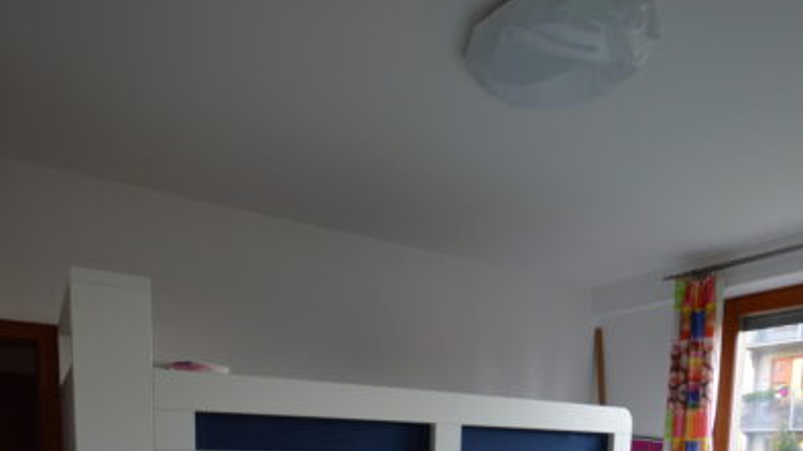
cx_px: 404
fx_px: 583
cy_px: 538
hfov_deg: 69.1
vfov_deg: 34.2
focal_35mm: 27
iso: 400
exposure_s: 1/80
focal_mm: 11.5
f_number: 4.5
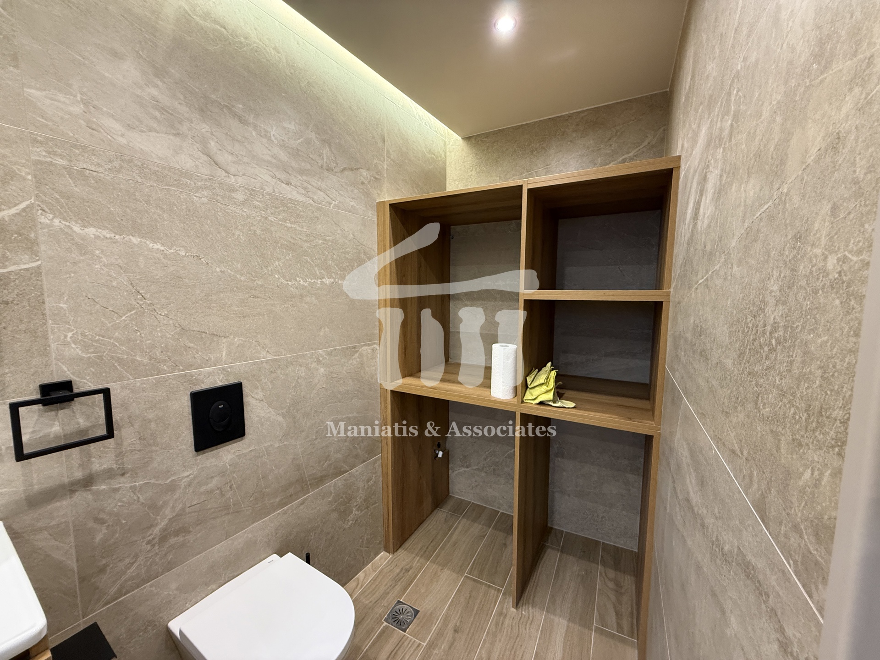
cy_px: 330
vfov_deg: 85.7
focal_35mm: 14
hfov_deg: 102.1
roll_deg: -0.3
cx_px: 440
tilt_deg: -6.0
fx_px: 356
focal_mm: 2.22
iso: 320
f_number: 2.2
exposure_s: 1/50
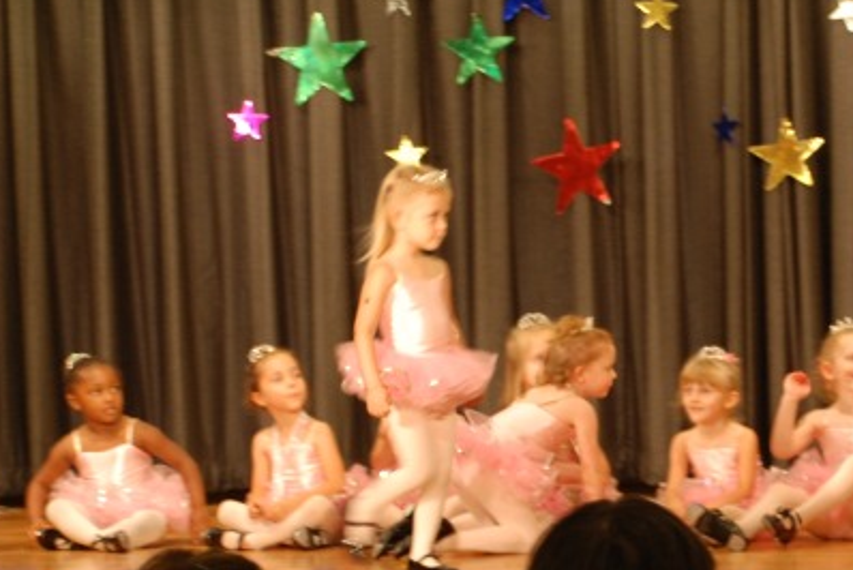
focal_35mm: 193
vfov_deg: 7.1
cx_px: 757
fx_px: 4576
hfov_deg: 10.6
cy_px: 415
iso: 280
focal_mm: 50
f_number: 5
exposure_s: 1/30
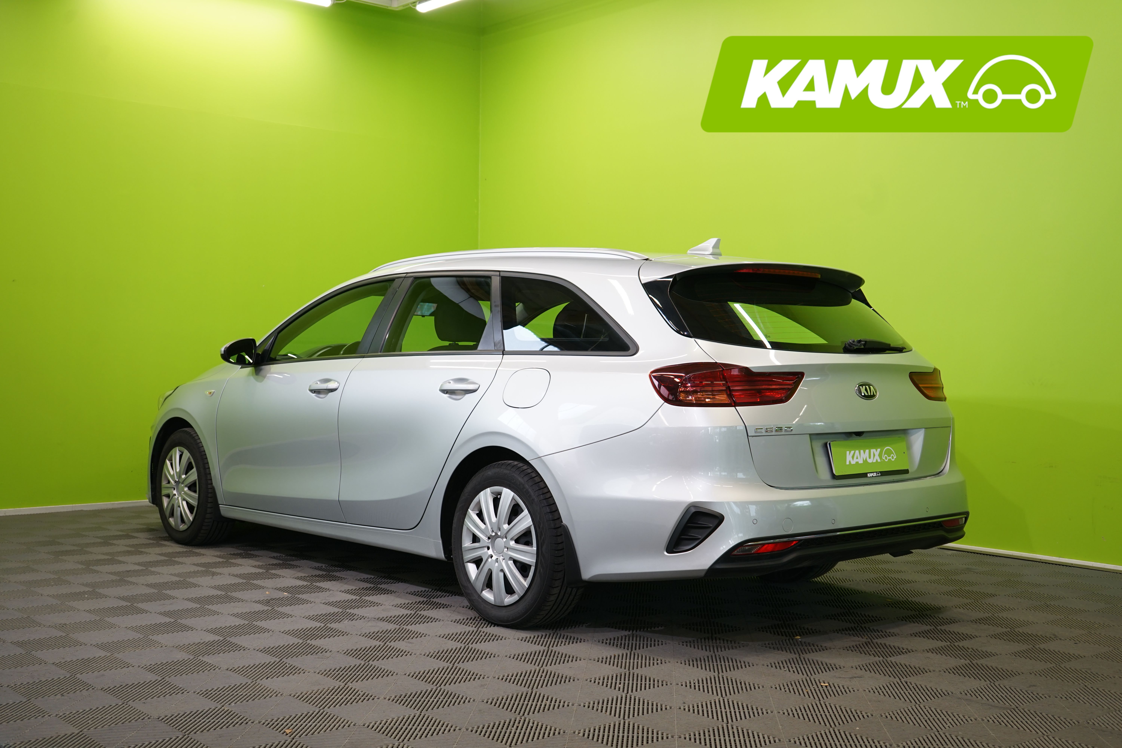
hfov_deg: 48.5
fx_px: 1247
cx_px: 561
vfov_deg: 33.4
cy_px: 374
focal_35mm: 40
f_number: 5.6
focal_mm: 40
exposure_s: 1/30
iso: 400
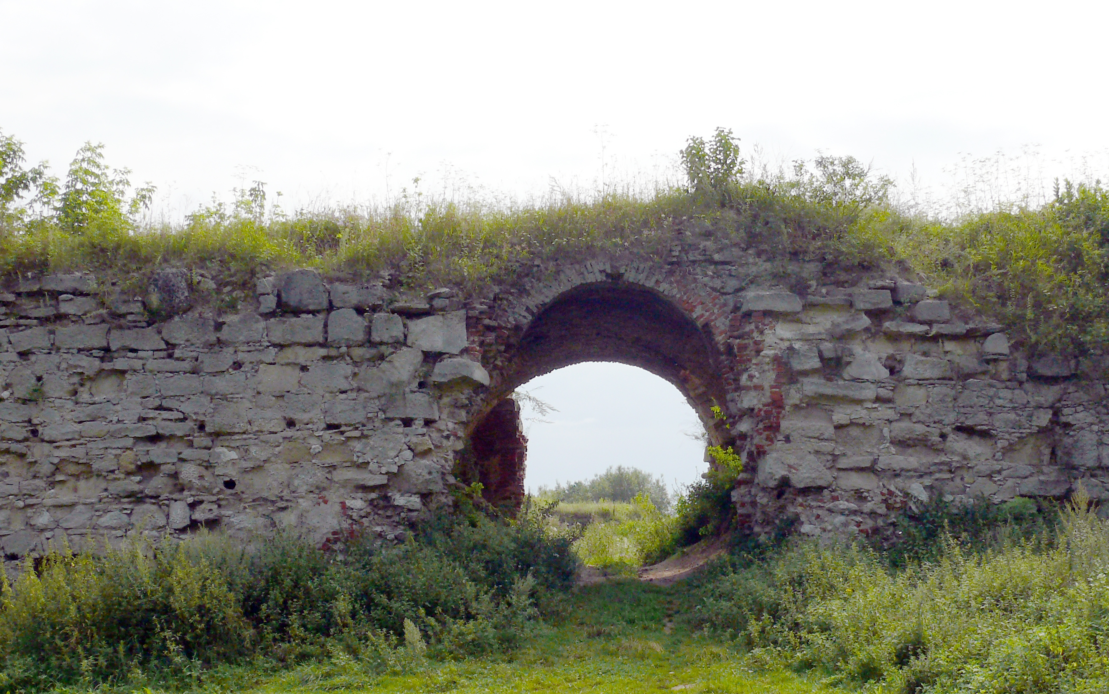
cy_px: 410
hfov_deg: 39.5
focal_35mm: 51
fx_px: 1541
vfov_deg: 25.3
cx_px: 616
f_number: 7.1
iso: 100
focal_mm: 7.4
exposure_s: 1/500
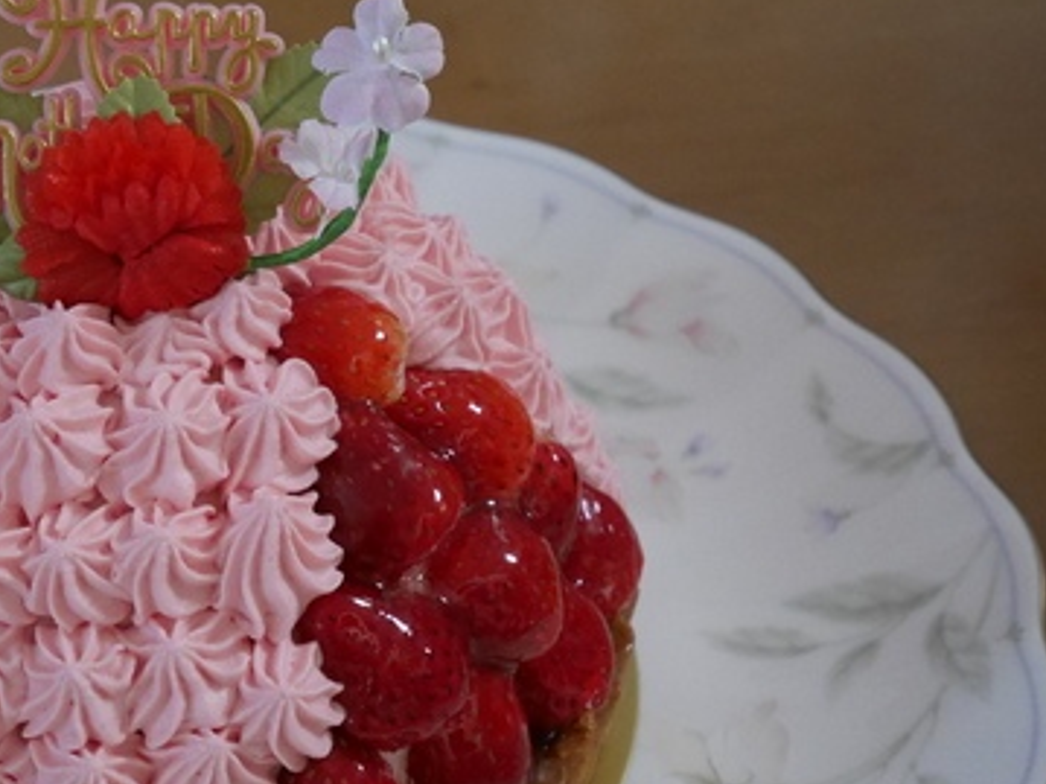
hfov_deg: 18.2
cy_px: 433
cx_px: 189
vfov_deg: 13.8
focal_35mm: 107
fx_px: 3232
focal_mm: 32
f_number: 5.6
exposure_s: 1/50
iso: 3200
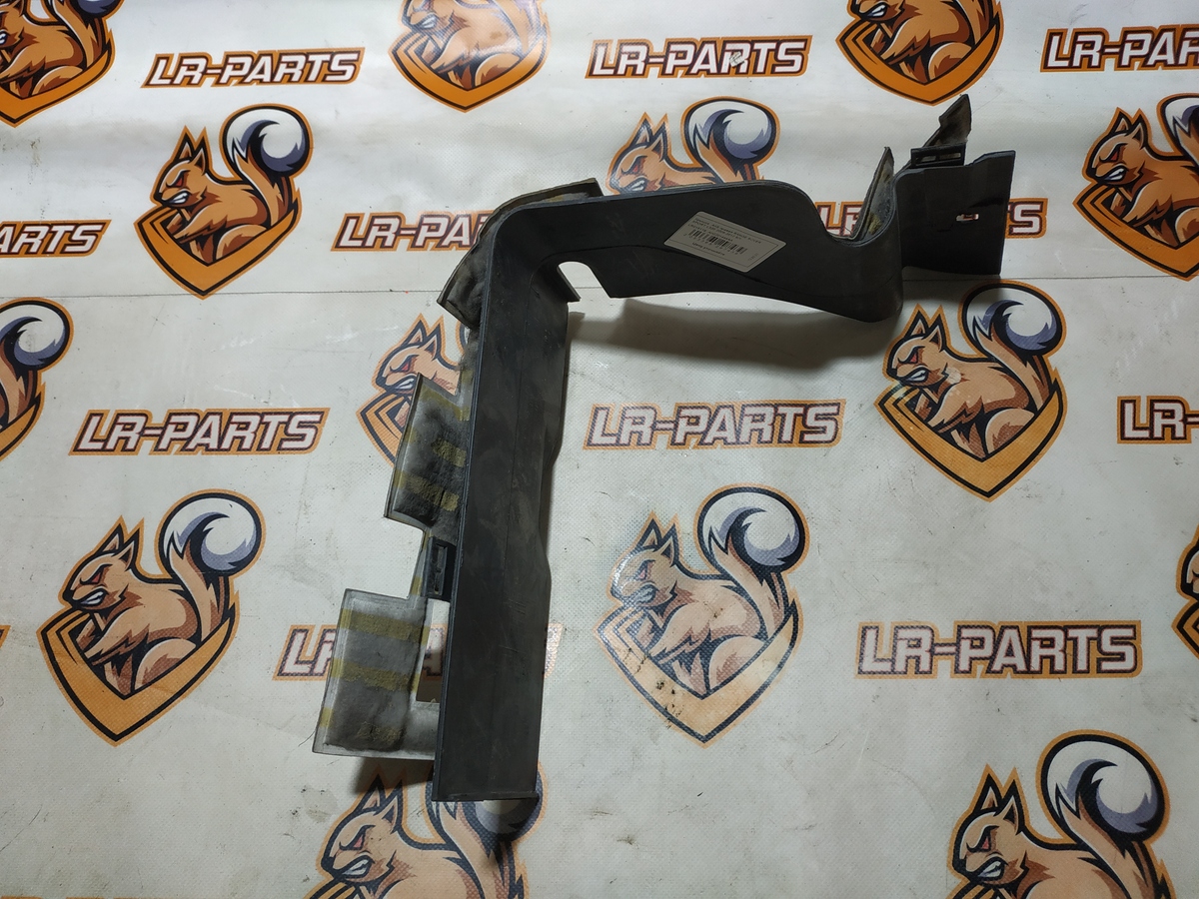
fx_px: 831
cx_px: 600
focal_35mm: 24
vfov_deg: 56.8
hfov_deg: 71.6
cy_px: 450
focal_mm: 3.94
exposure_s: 1/100
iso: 160
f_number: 1.9
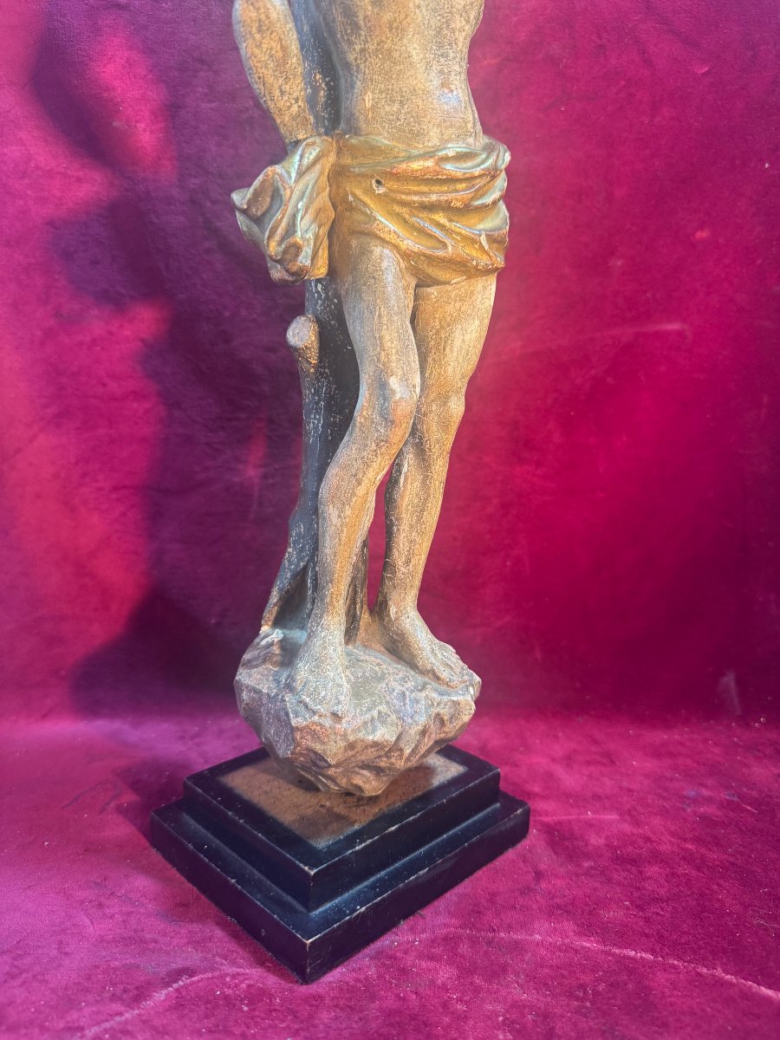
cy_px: 520
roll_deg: +1.0
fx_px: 721
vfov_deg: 71.6
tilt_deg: -10.3
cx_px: 390
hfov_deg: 56.8
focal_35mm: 24
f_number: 1.78
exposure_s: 1/50
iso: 160
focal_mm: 6.76
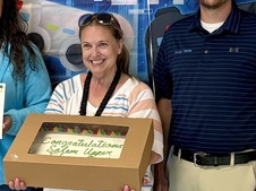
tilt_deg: -2.6
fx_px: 872
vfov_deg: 12.5
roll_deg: +0.0
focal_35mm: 118
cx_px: 99
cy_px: 73
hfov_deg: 16.7
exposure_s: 1/60
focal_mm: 5.96
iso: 160
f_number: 1.6
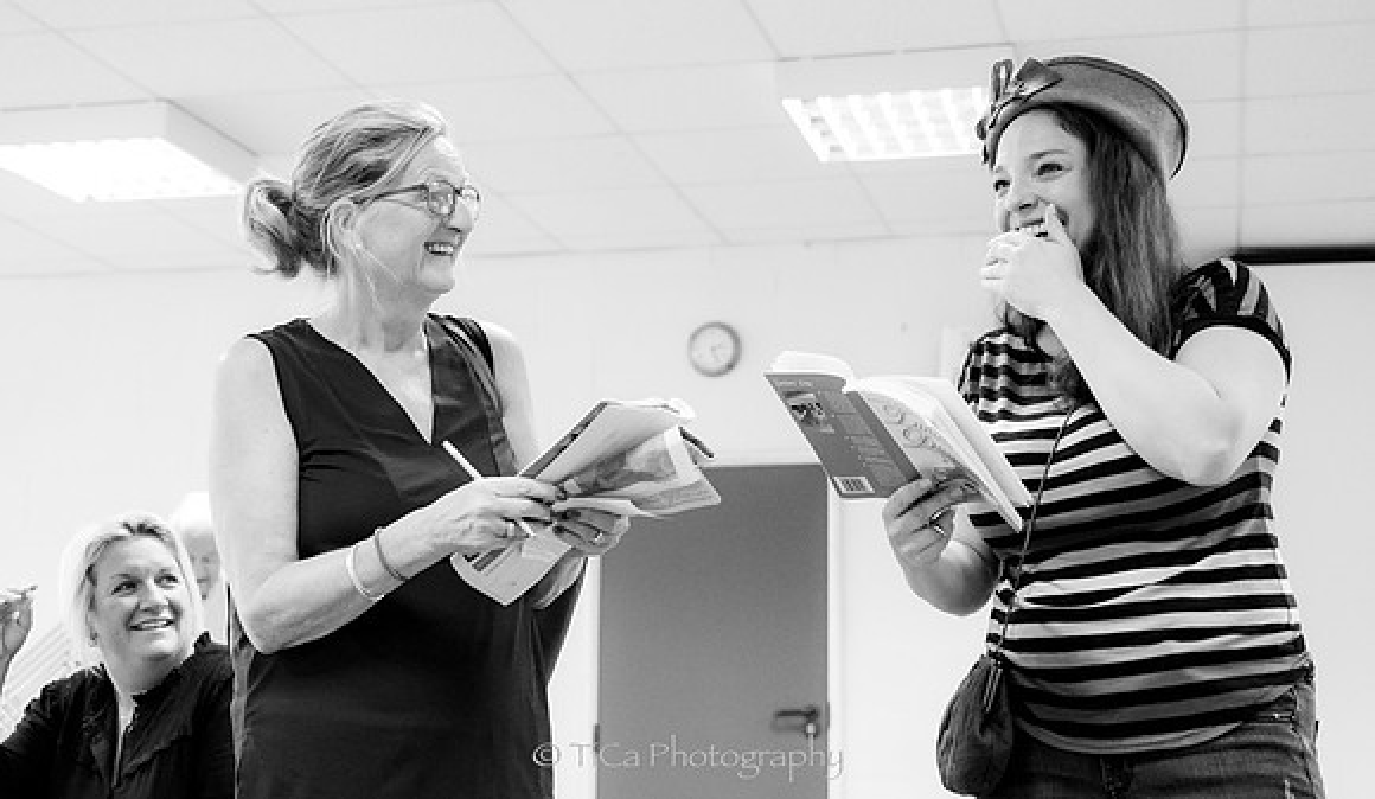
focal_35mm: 58
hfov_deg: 35.8
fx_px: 2129
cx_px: 699
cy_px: 332
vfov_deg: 21.2
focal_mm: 31.5
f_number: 2.8
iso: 1600
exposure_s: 1/125
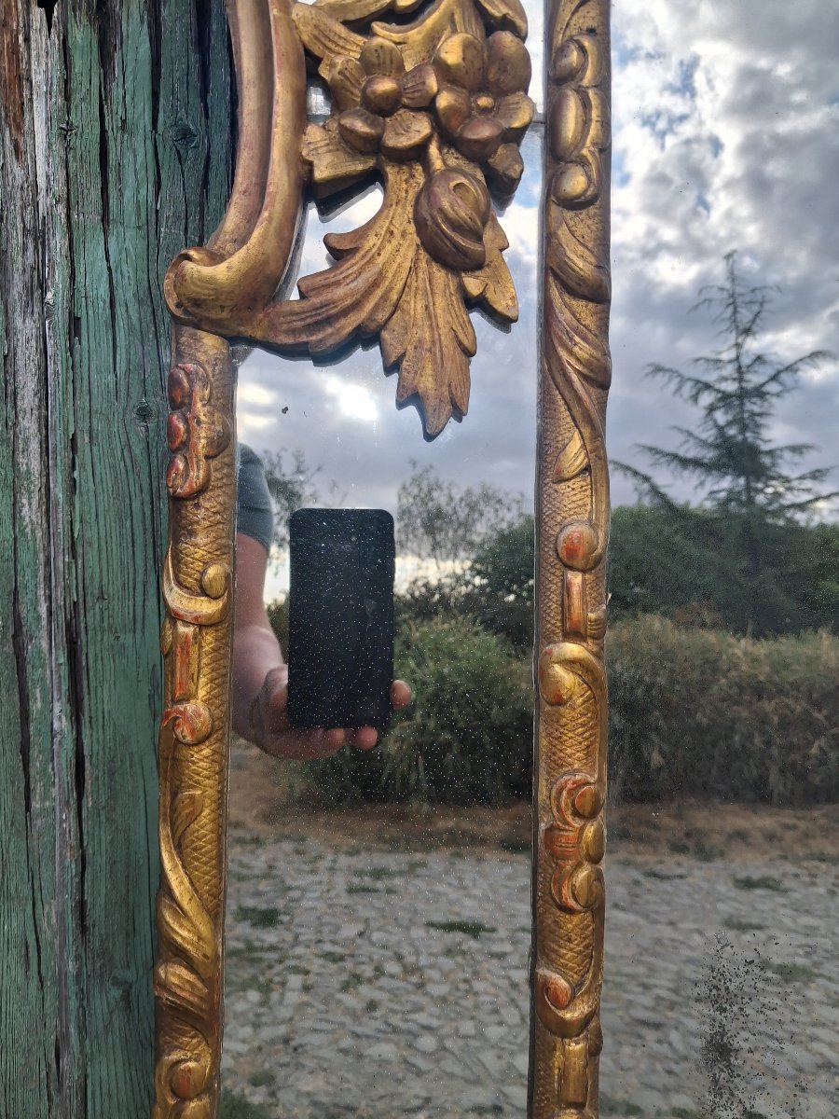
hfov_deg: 51.4
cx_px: 420
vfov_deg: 65.3
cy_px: 560
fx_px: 873
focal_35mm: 27
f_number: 1.8
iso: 20
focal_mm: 4
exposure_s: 1/243
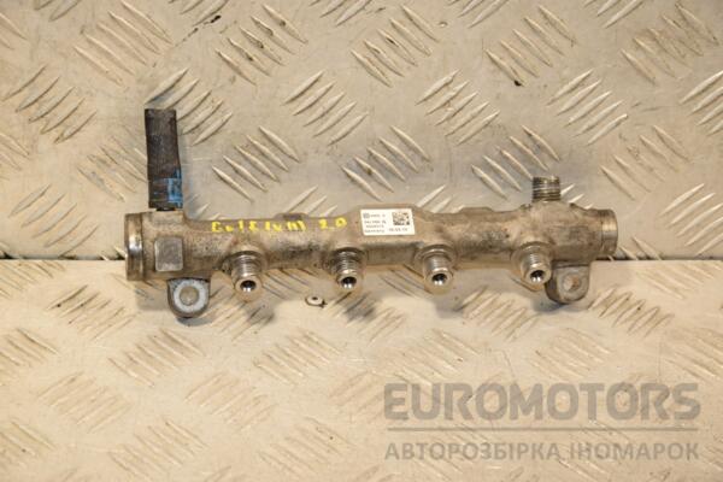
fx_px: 2109
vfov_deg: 13.0
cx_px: 362
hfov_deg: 19.5
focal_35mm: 105
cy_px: 241
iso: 800
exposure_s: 1/200
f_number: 6.3
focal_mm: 70
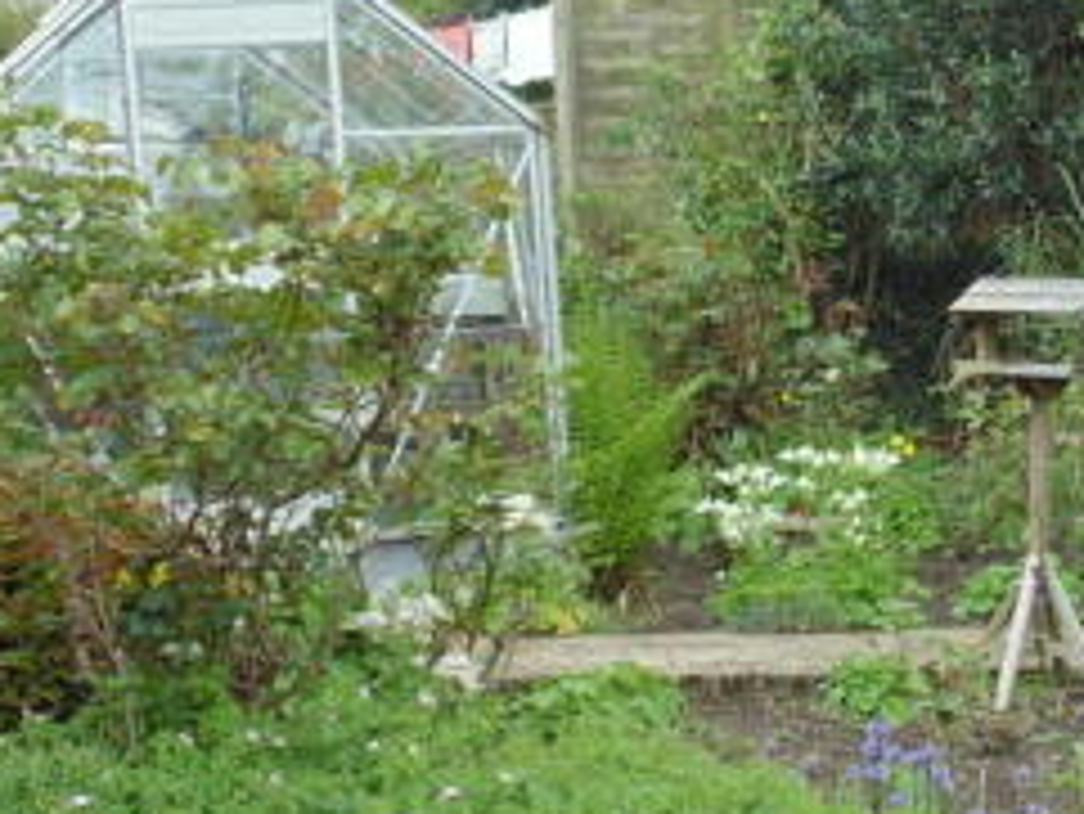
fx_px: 3102
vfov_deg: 14.9
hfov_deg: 19.4
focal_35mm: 99
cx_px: 1005
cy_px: 349
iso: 80
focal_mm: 7.4
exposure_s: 1/80
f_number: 3.6
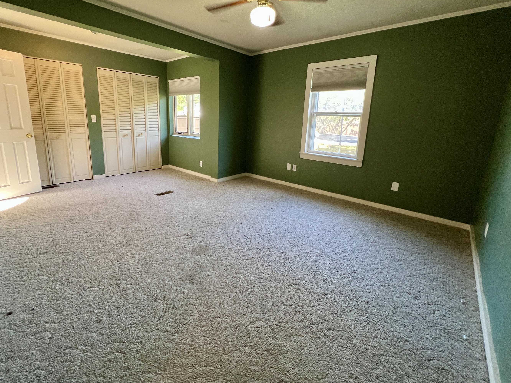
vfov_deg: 81.3
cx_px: 233
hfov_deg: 97.9
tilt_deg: -12.0
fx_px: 221
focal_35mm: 15
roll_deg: -1.7
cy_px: 166
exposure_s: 1/60
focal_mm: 1.57
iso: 250
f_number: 1.8
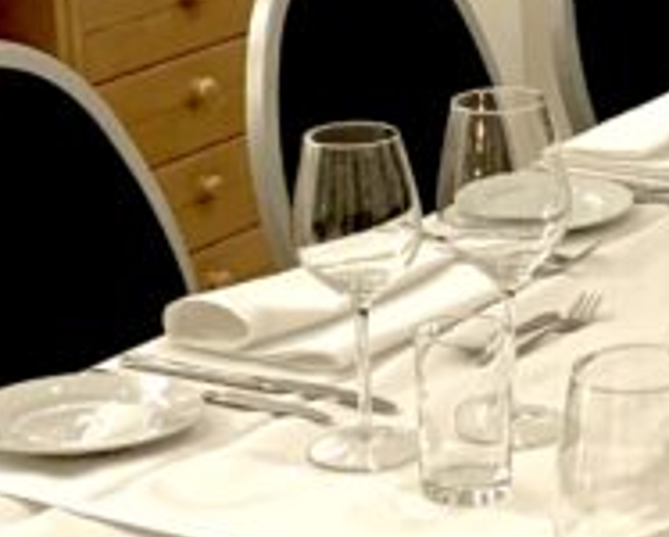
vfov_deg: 11.1
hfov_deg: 13.3
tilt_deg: -15.4
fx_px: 2755
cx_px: 916
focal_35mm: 139
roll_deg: -0.4
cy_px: 204
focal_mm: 4.25
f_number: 1.8
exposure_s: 1/50
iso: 320
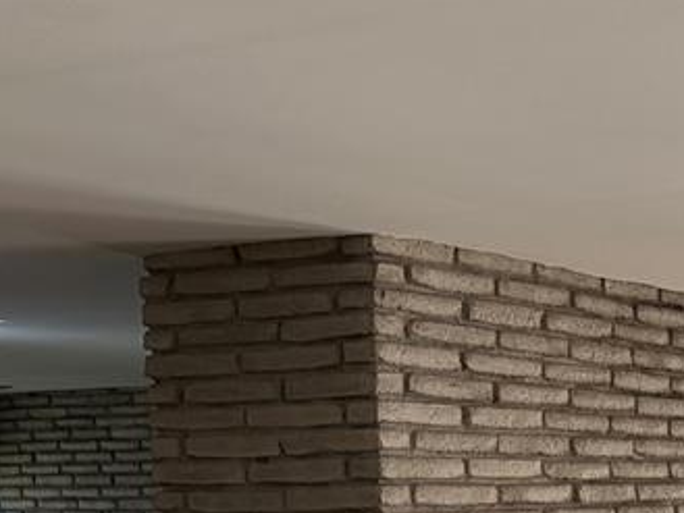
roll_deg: +0.9
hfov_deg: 22.0
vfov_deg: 17.3
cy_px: 623
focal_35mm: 81
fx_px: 1601
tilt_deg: -4.5
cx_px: 861
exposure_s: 1/163
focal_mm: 5.96
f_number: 1.6
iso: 50
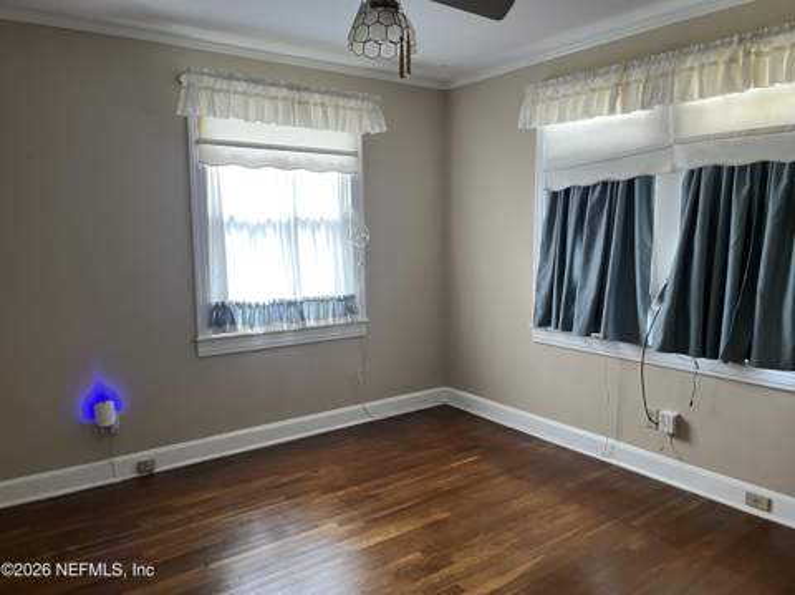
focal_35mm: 26
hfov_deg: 67.4
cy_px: 298
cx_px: 398
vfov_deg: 53.0
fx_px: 597
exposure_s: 1/60
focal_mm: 5.1
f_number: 1.6
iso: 200
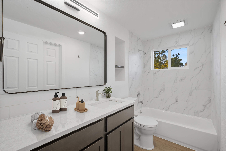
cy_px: 76
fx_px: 100
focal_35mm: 16
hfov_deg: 96.7
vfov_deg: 73.7
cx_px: 113
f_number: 8
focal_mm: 16
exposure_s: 1
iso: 100
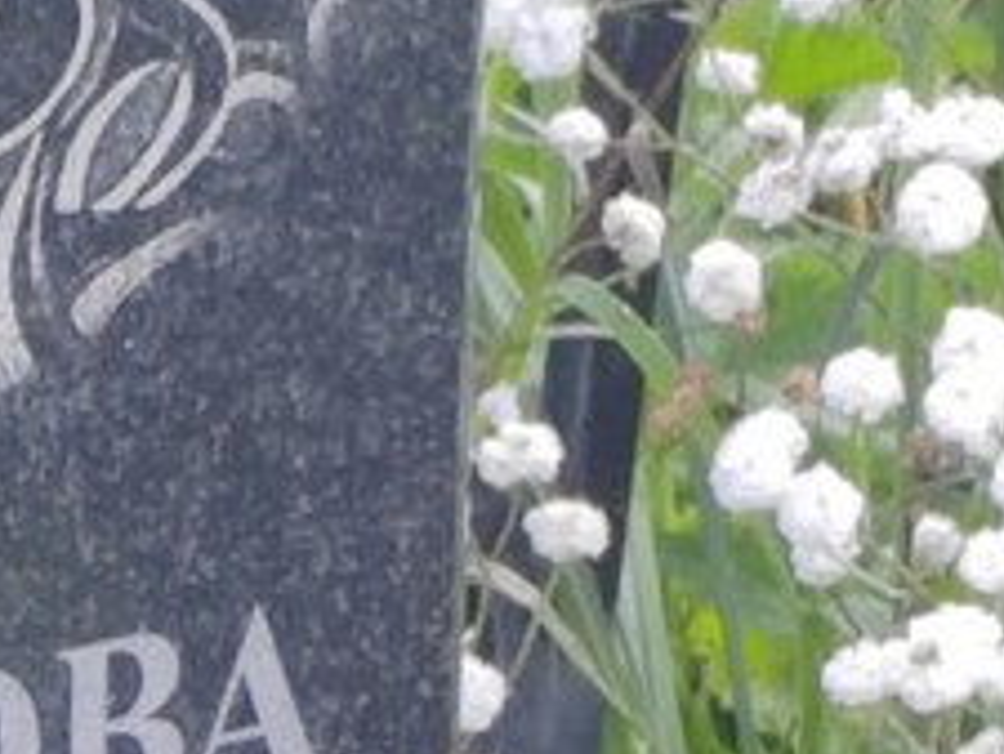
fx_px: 11260
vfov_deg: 3.8
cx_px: -544
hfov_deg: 5.1
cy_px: 1004
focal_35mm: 388
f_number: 1.9
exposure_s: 1/160
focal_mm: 5.52
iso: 100
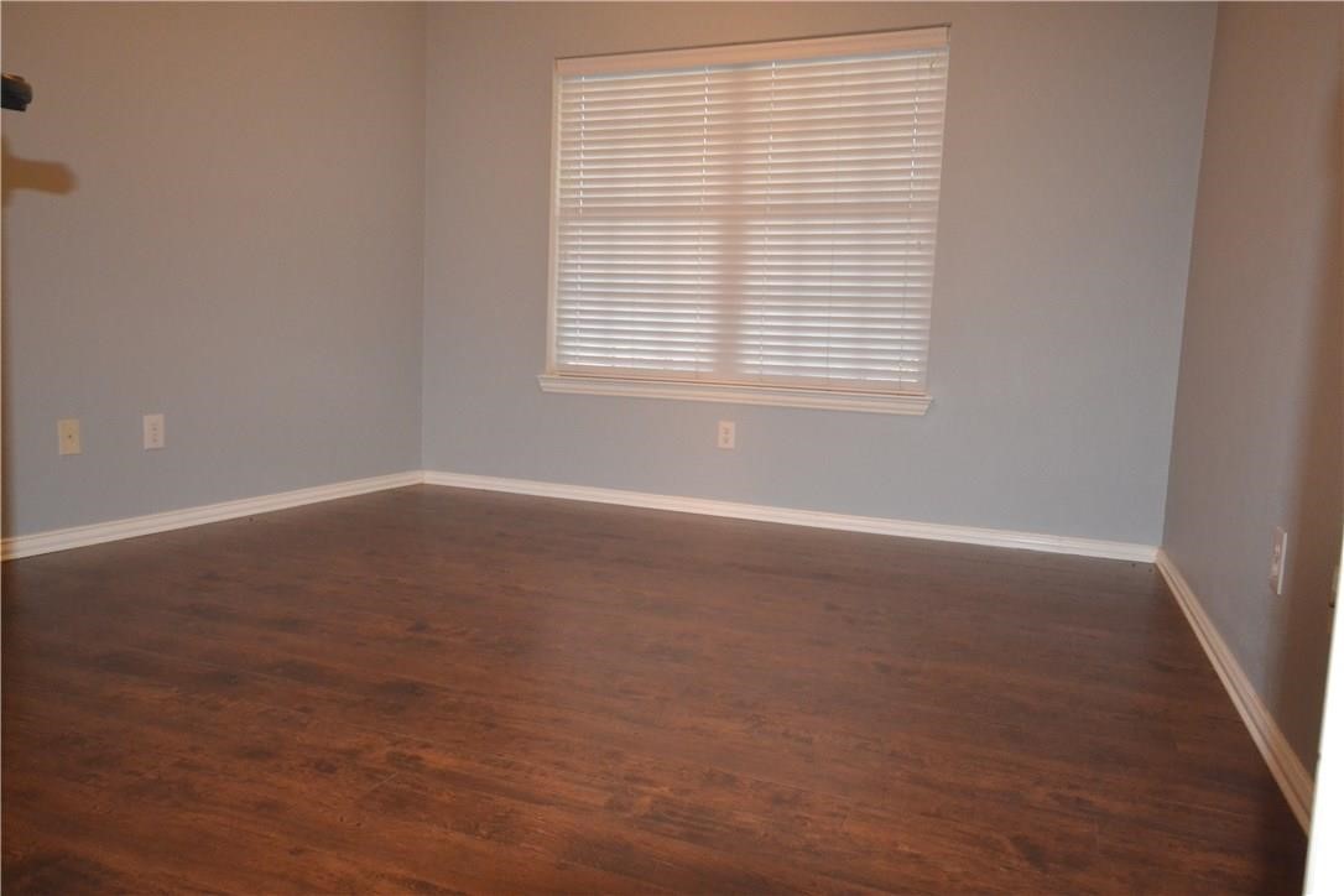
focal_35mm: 24
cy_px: 448
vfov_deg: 53.1
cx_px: 672
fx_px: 896
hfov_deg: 73.7
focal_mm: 16
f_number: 5
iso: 3200
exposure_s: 1/60
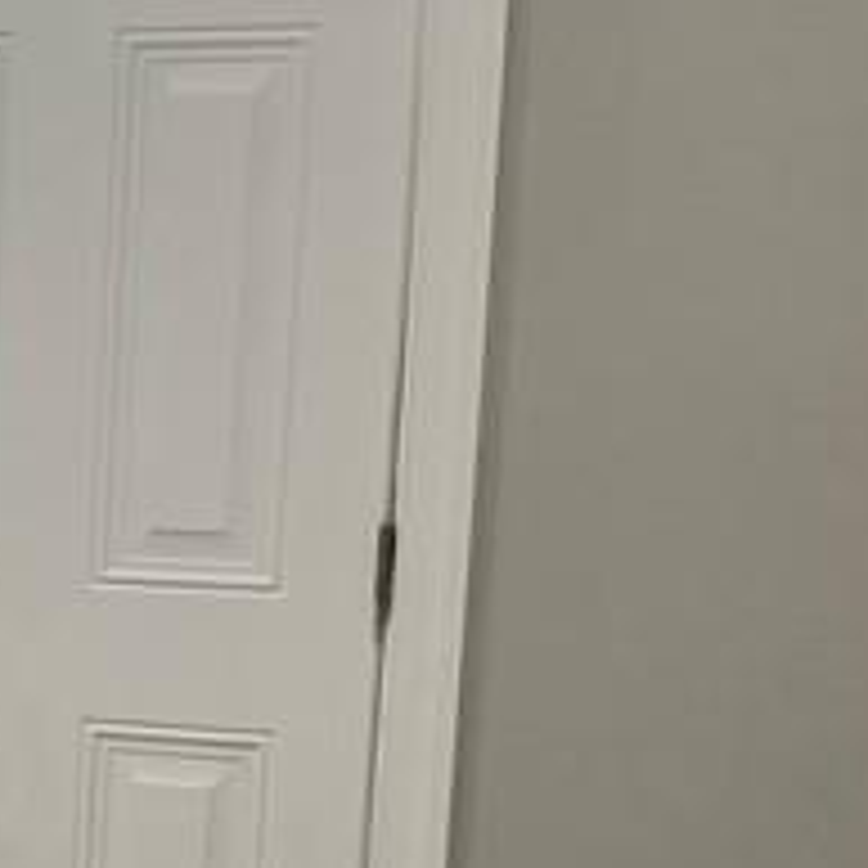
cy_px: 967
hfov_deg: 13.1
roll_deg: -0.3
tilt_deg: -15.1
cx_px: -612
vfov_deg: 14.0
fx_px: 3461
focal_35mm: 122
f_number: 1.8
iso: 80
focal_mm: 4.25
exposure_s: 1/120
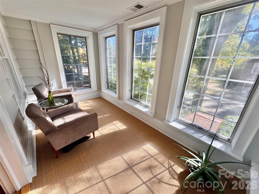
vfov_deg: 85.7
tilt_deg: -20.6
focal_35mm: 14
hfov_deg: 102.1
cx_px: 130
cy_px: 97
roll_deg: -1.6
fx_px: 105
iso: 40
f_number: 2.2
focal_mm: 2.22
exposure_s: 1/122
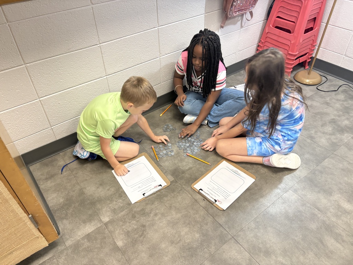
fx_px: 265
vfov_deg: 53.1
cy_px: 132
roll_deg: +4.9
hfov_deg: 67.3
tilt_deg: -44.6
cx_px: 176
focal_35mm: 26
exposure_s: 1/60
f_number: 1.6
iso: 160
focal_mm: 5.96
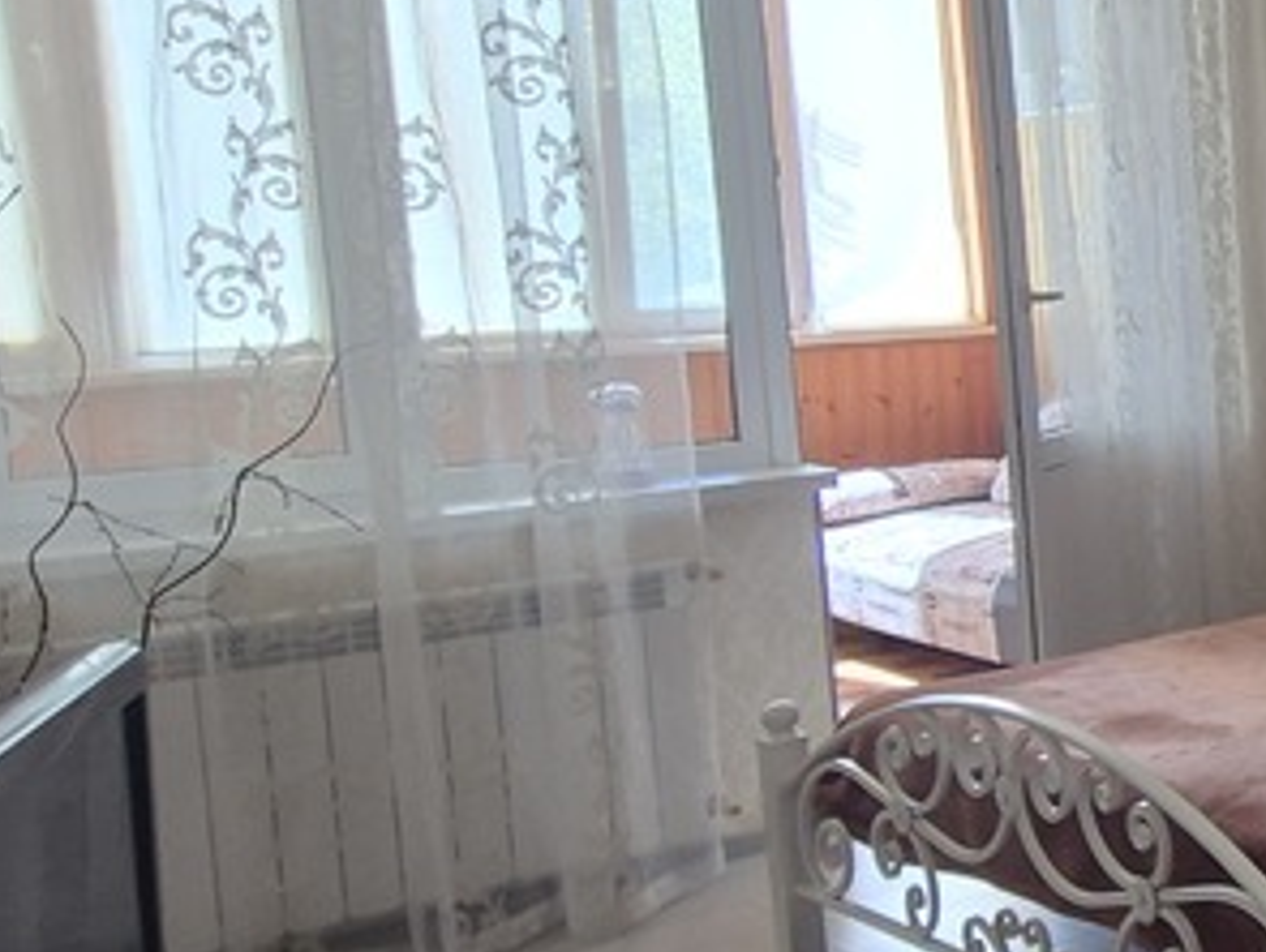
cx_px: 1983
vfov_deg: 32.9
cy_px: 407
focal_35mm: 44
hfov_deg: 26.9
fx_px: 1611
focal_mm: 2.2
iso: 50
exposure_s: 1/50
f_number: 2.2
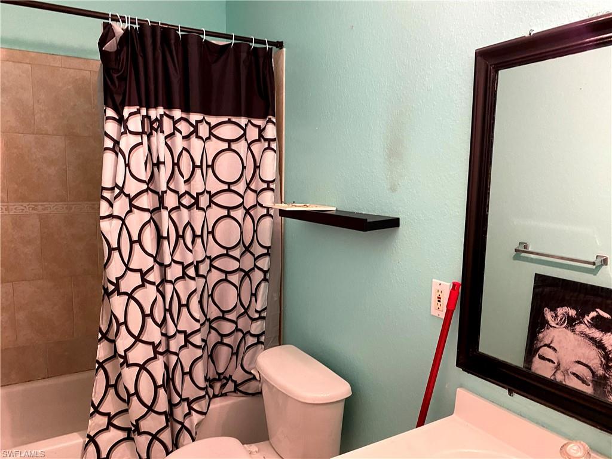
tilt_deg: -7.5
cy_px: 230
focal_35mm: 26
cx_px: 306
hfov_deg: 67.3
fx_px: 460
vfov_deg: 53.1
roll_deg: -1.1
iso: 200
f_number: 1.8
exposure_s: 1/60
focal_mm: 4.25
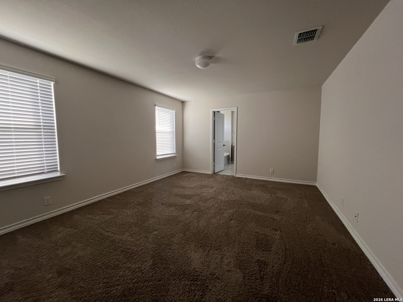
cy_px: 151
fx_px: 151
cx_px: 202
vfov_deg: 89.9
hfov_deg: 106.2
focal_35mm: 13
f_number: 1.8
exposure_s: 1/120
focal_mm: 1.57
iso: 250
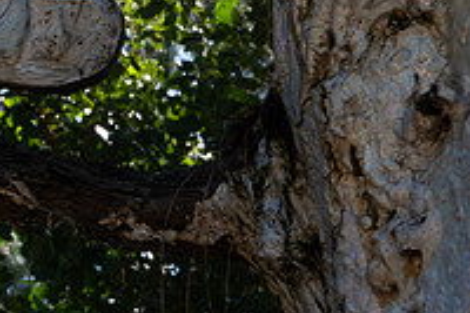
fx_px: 2270
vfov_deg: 7.8
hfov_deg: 11.5
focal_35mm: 174
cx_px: -164
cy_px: -76
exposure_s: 1/80
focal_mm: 60
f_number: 16
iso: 640
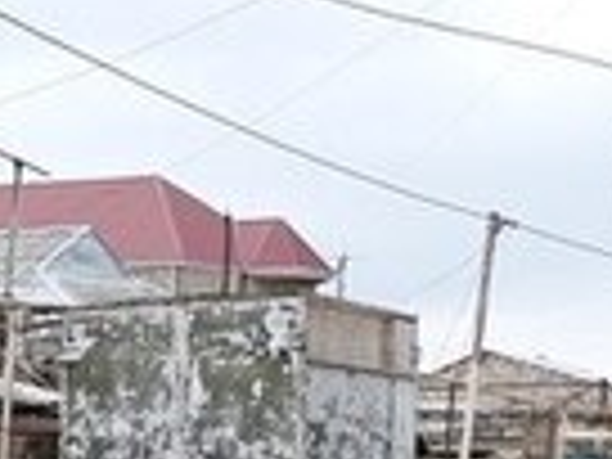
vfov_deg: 10.7
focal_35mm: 131
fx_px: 2316
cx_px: -540
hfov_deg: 13.3
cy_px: 799
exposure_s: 1/100
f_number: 1.7
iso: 40
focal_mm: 3.71
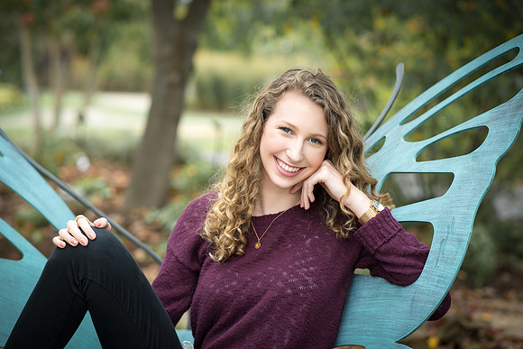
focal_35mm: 85
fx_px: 1235
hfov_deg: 23.9
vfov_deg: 16.1
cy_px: 174
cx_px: 262
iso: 140
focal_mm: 85
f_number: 2.8
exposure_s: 1/125
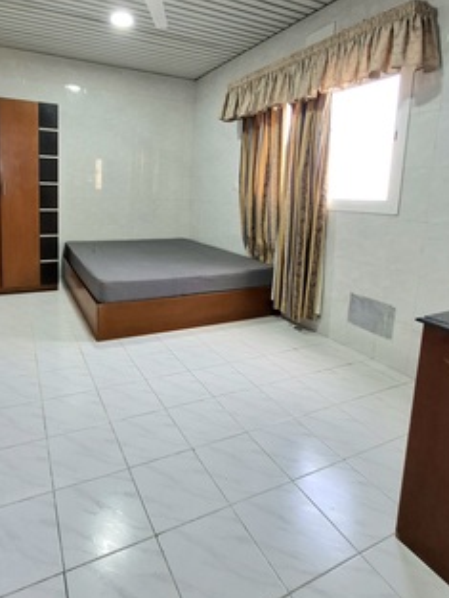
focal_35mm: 19
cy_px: 234
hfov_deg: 67.3
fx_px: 328
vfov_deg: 83.4
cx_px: 160
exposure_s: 1/30
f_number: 2.2
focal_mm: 1.74
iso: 200
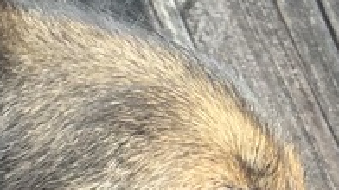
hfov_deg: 12.6
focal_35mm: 171
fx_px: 1536
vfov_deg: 7.0
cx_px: 123
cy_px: 301
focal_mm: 2.69
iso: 80
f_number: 1.9
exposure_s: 1/100
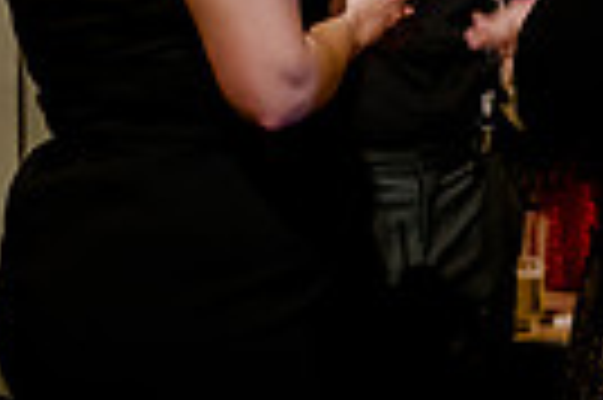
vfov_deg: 4.5
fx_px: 5086
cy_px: -119
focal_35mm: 304
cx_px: 526
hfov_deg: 6.8
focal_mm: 70
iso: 5000
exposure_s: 1/125
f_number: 2.8
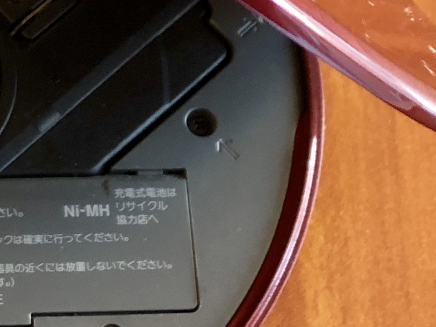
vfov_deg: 12.5
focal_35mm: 118
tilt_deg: -68.0
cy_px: 25
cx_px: -60
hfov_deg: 16.1
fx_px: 1486
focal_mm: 4
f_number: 1.8
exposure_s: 1/9
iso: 100
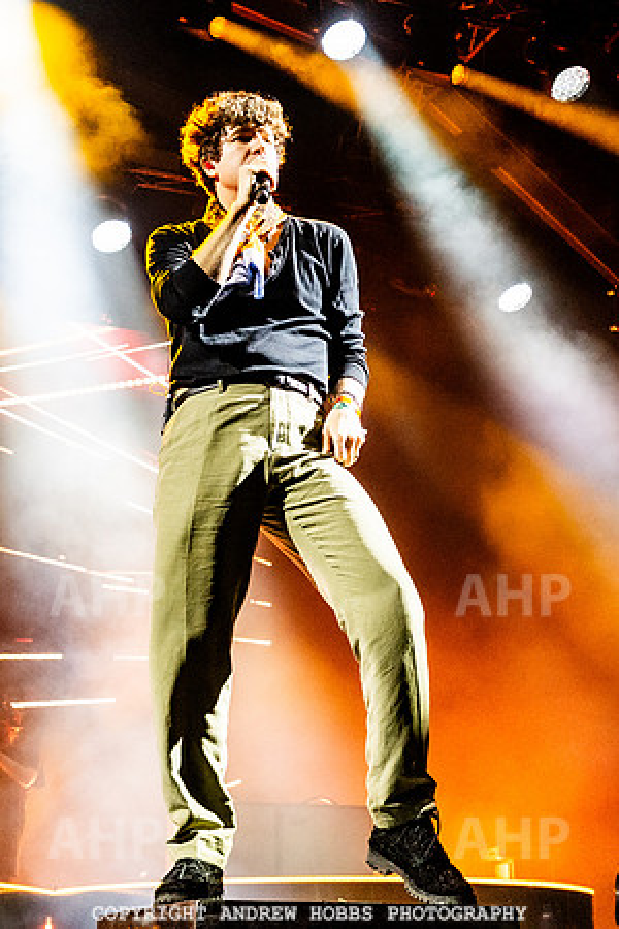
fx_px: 1691
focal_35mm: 66
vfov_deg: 30.6
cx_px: 300
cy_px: 349
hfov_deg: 20.7
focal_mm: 35
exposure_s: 1/500
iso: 4000
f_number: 3.5
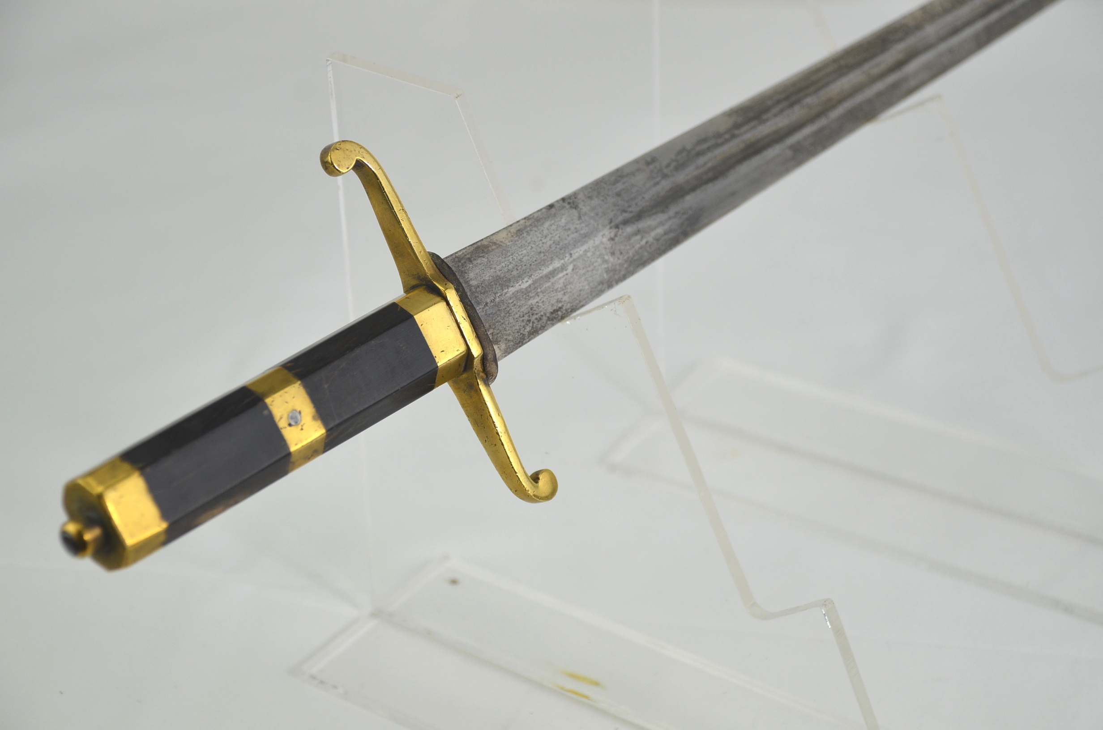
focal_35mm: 93
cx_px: 552
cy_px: 365
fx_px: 2844
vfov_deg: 14.6
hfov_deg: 22.0
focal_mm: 62
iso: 400
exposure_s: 1/320
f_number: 5
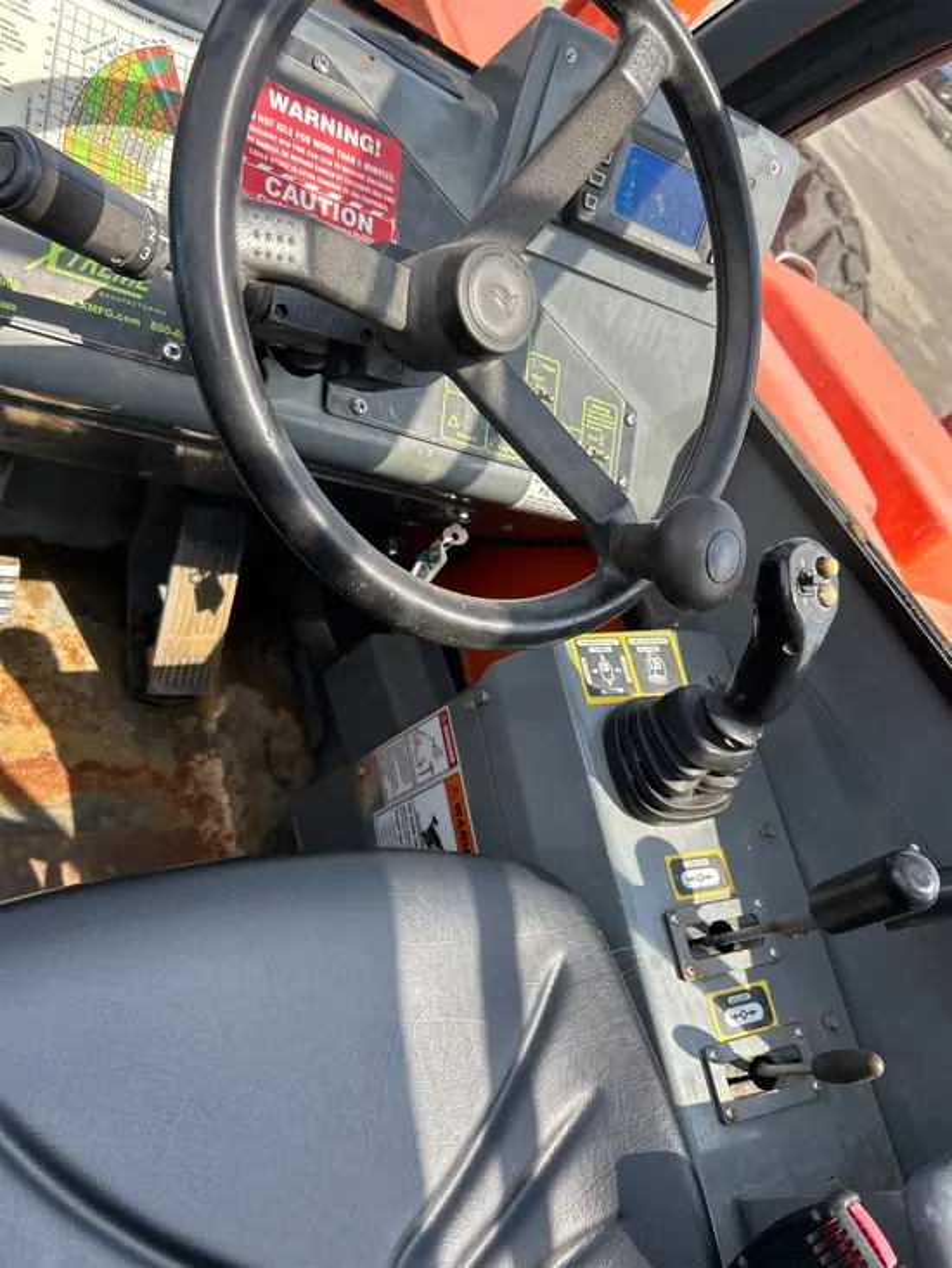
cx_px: 476
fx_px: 953
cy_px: 634
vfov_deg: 67.3
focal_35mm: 26
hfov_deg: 53.1
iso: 50
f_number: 1.5
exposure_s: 1/460
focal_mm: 5.7
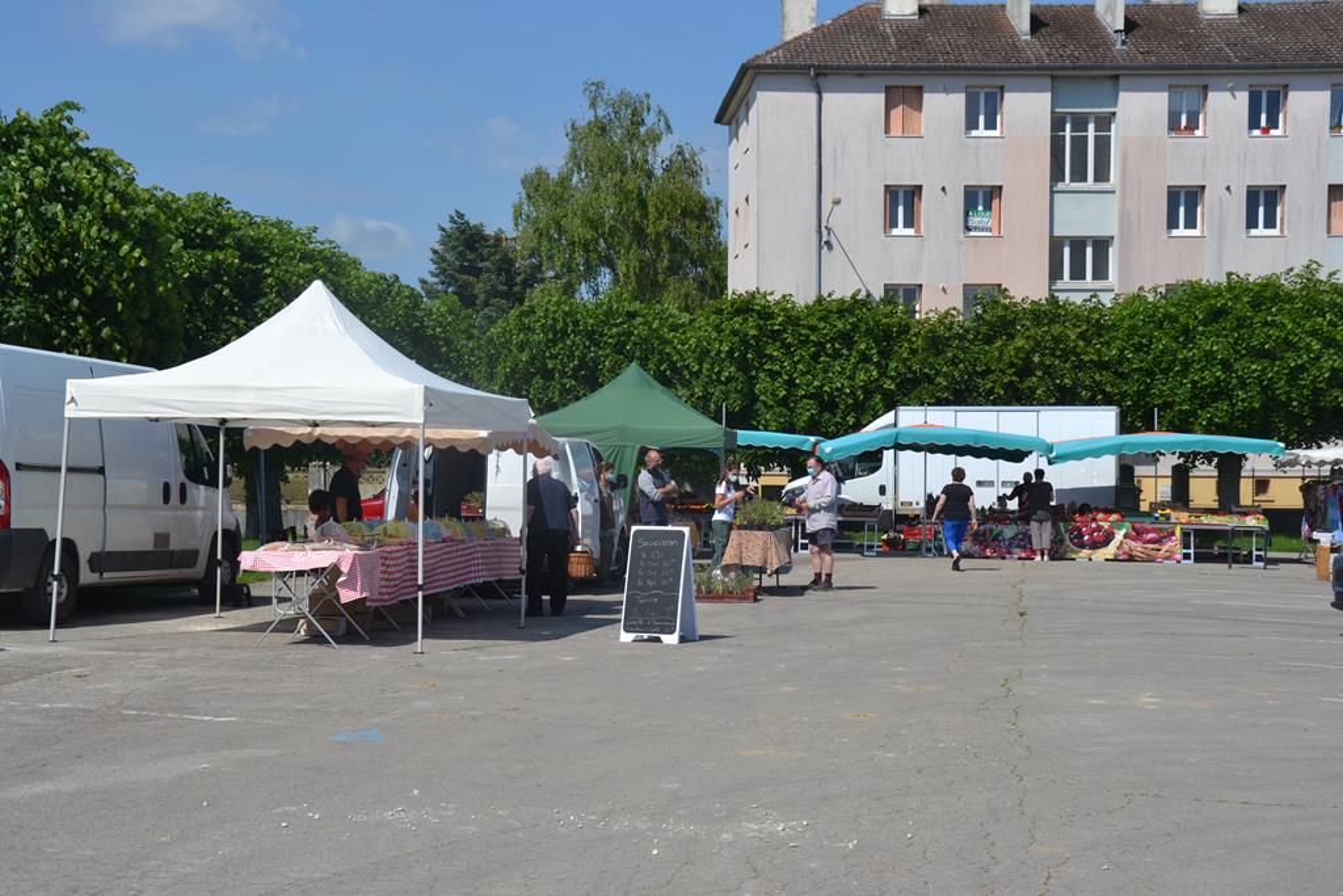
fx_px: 2127
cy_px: 448
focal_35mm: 57
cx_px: 672
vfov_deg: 23.8
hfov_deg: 35.0
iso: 100
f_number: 9
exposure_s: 1/320
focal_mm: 38
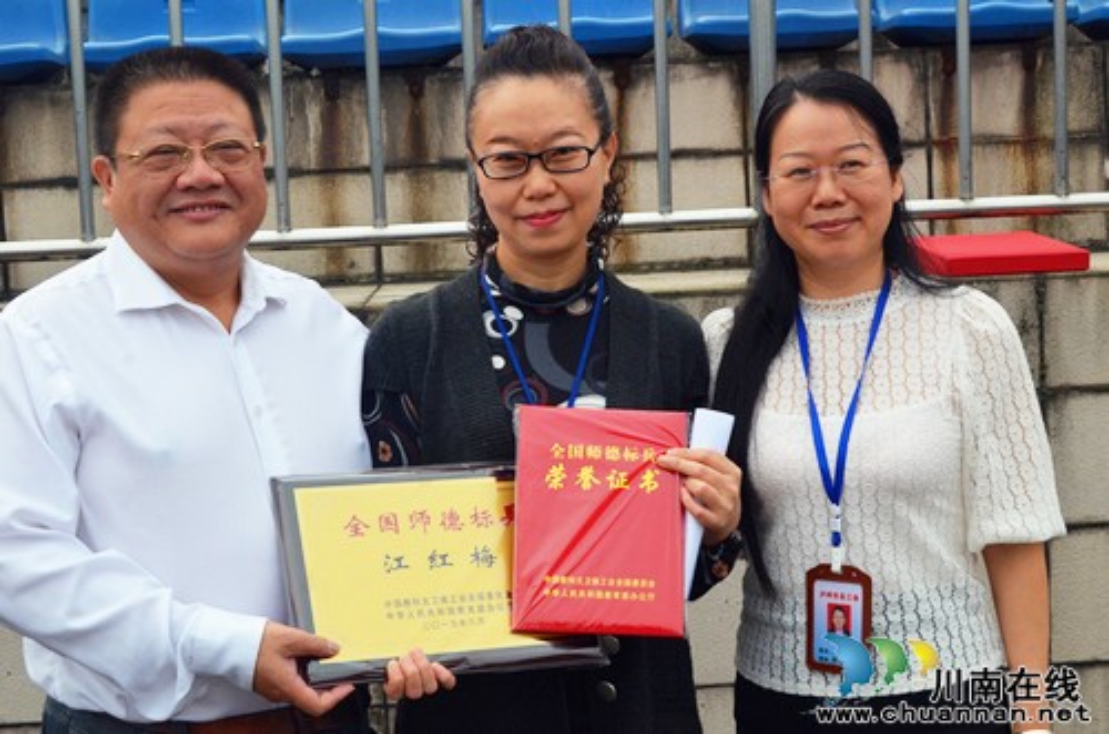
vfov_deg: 21.5
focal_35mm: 63
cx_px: 554
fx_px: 1936
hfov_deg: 32.0
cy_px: 367
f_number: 11
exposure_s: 1/500
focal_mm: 42
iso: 640
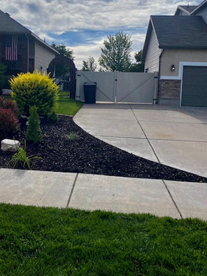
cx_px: 72
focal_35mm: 34
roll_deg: +0.0
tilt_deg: -4.8
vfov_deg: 53.5
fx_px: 271
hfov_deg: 41.3
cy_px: 106
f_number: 1.8
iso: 32
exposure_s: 1/6061
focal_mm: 4.25
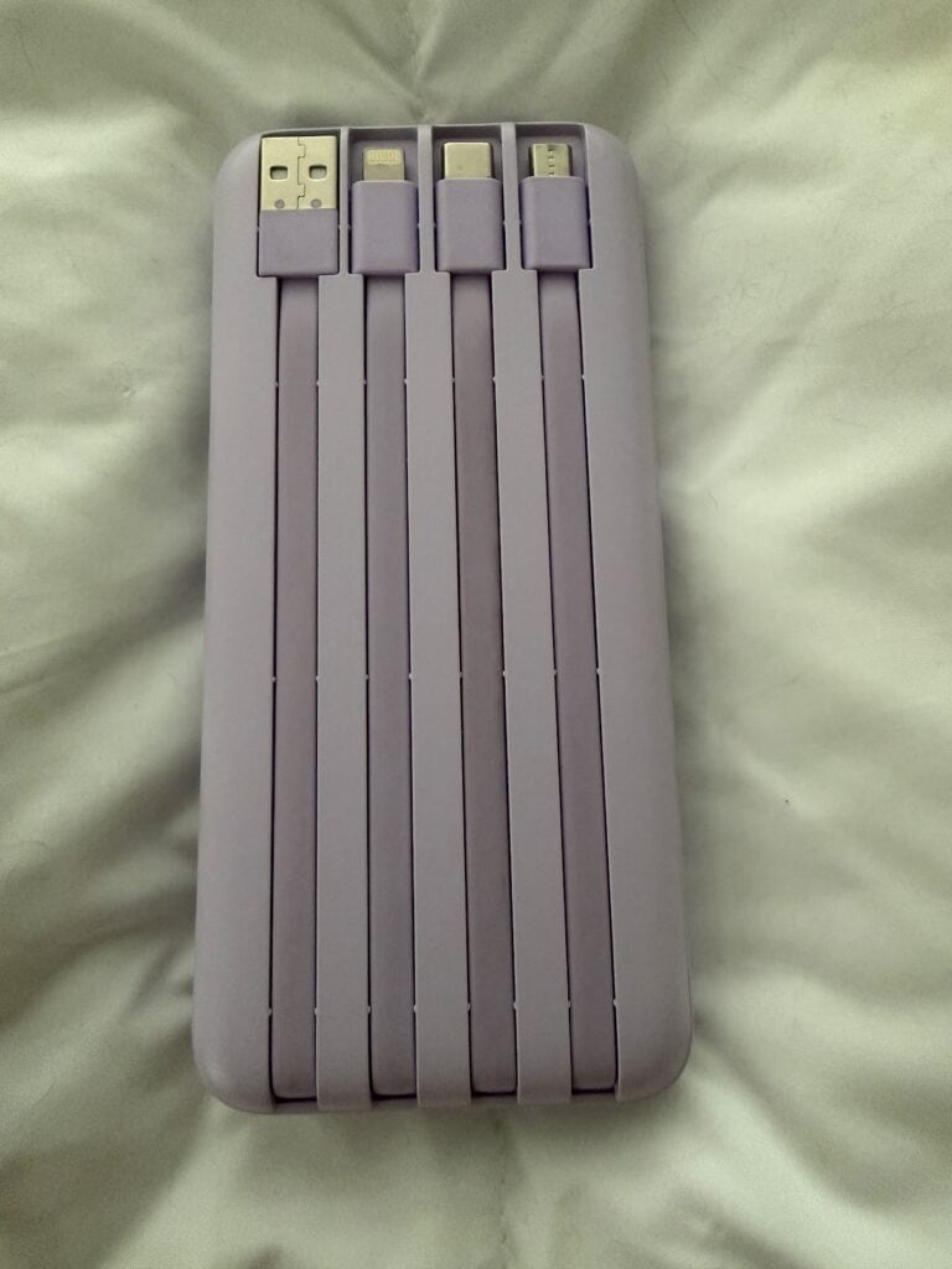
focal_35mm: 24
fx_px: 880
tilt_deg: -82.5
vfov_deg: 71.6
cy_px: 634
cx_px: 476
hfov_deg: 56.8
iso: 500
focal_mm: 2.22
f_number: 2.2
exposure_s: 1/60
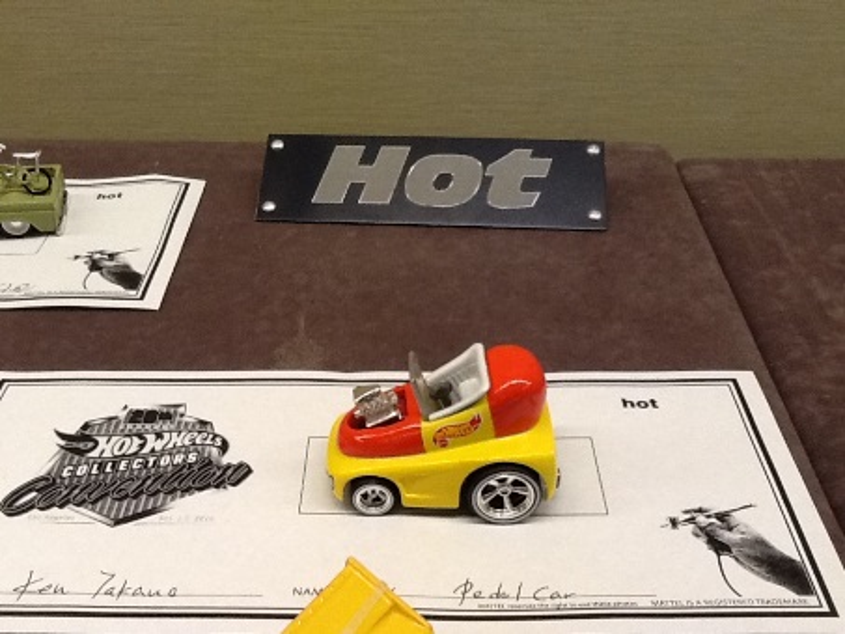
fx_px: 1074
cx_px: 422
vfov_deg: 32.9
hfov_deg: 42.9
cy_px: 317
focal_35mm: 44
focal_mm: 2.03
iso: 125
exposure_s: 1/30
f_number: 2.4
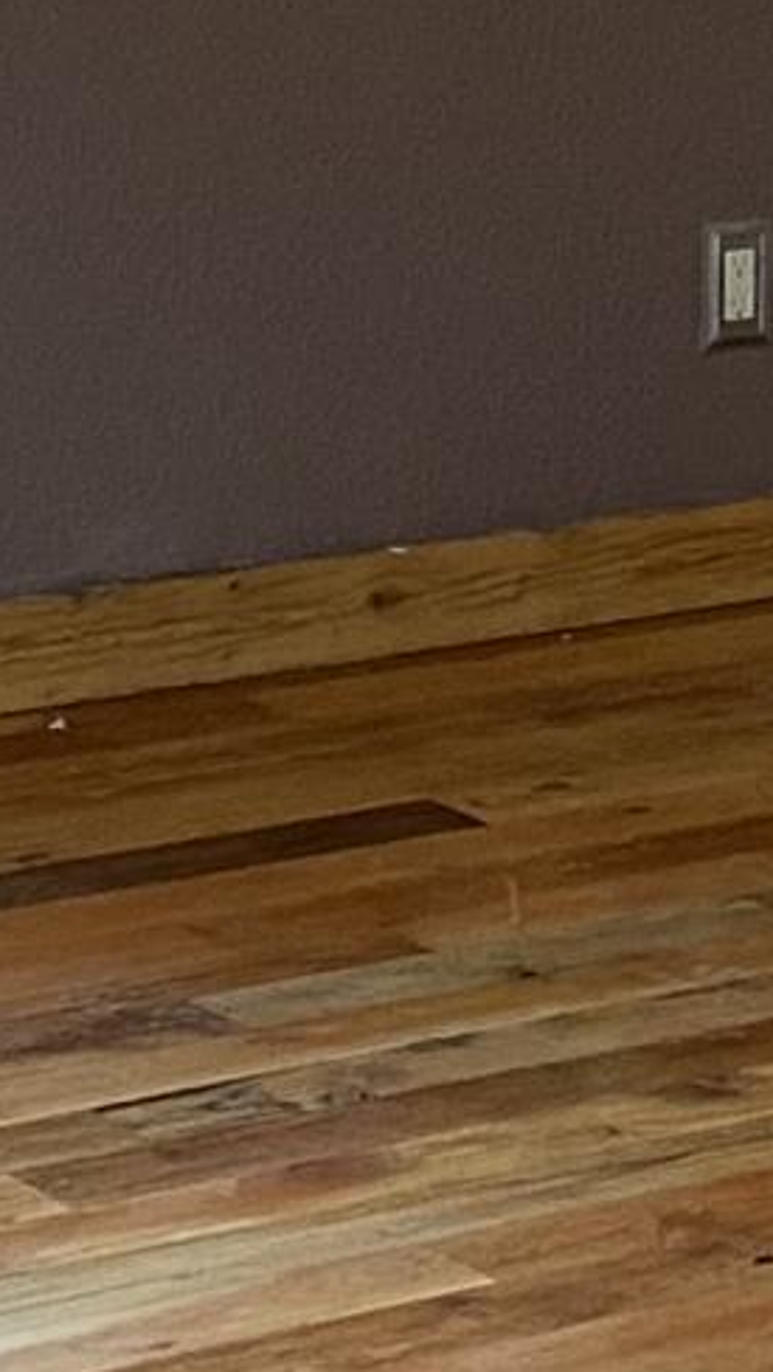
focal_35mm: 174
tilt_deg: -4.0
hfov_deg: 7.0
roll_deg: -1.7
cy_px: -450
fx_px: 6332
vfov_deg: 12.0
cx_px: 565
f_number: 1.8
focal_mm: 4.25
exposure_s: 1/60
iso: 320
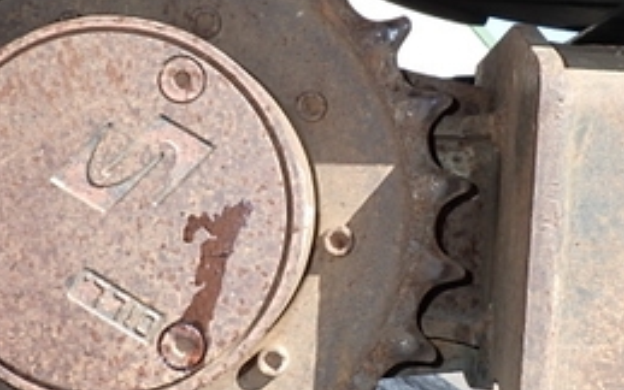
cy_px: 193
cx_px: 294
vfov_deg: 23.6
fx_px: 936
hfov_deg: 36.9
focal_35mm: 55
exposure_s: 1/320
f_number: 4.2
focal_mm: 5
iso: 125
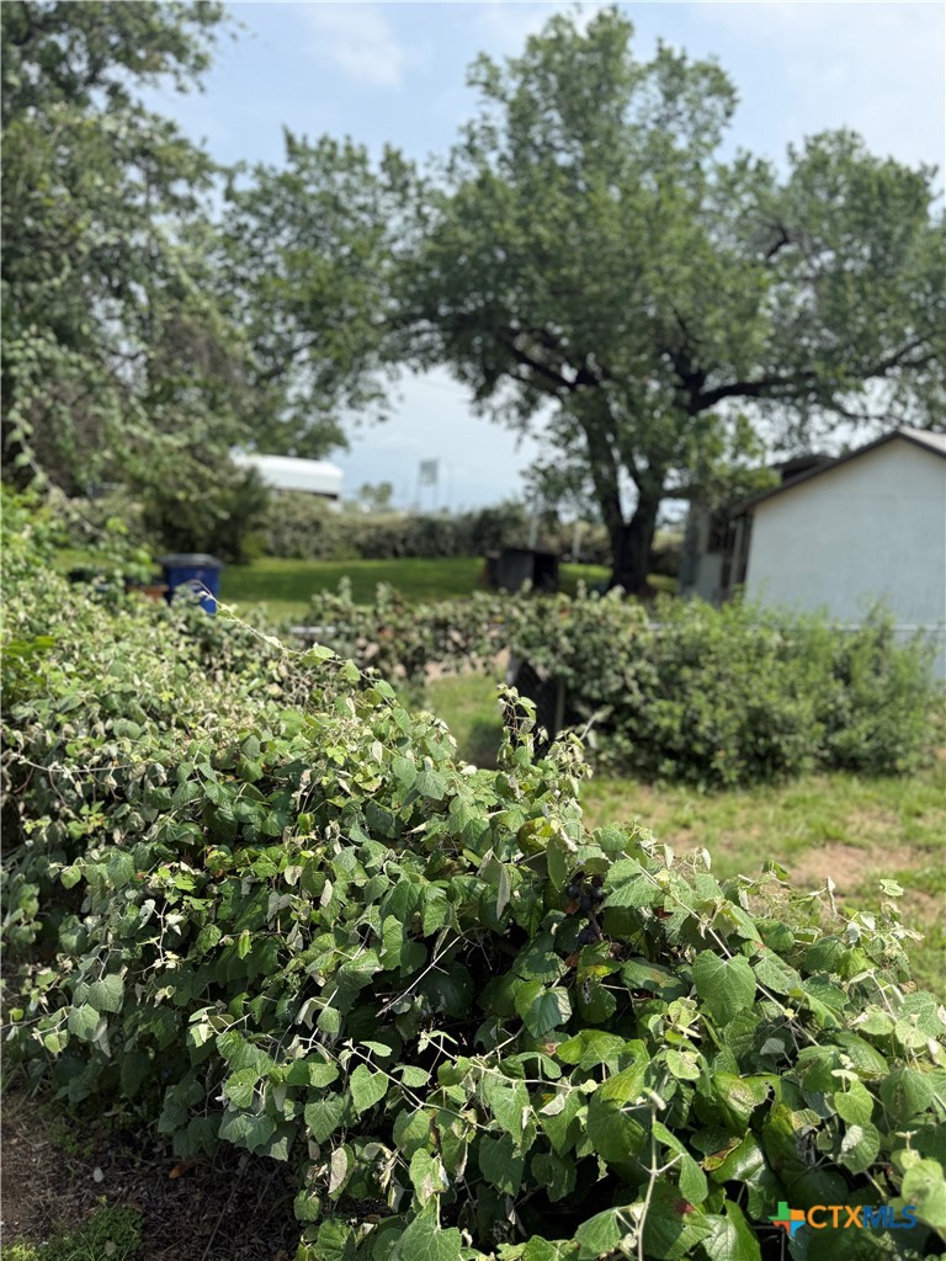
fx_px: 875
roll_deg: -5.0
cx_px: 473
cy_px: 630
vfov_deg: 71.6
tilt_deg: -4.9
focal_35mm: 24
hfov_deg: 56.8
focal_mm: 6.76
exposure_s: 1/3584
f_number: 1.78
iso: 80
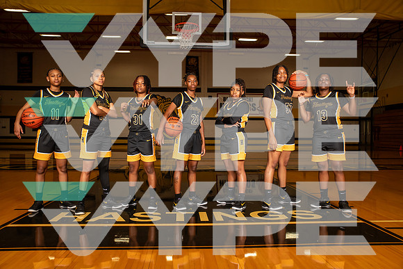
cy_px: 134
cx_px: 202
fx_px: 358
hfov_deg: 58.7
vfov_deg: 41.1
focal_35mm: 32
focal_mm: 32
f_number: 7.1
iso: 640
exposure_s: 1/400
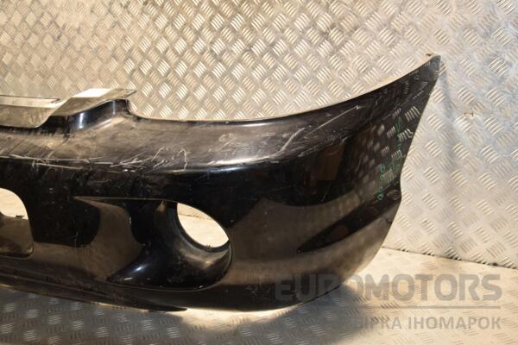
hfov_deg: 46.4
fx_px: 604
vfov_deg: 31.9
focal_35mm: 42
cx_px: 259
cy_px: 172
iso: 800
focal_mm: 28
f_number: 5
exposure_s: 1/125
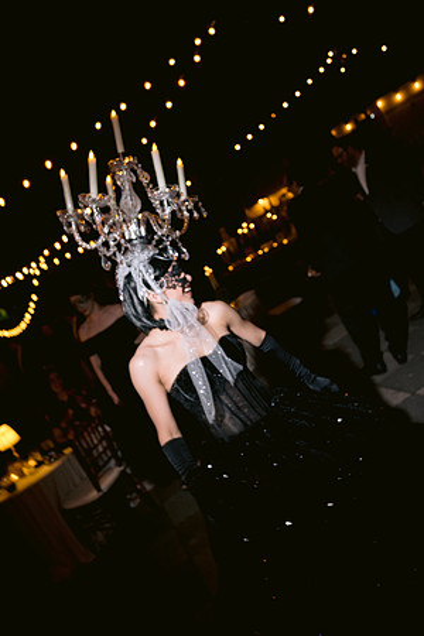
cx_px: 212
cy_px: 318
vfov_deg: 65.5
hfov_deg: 46.4
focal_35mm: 28
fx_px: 495
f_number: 4
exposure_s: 1/100
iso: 1250
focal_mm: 28
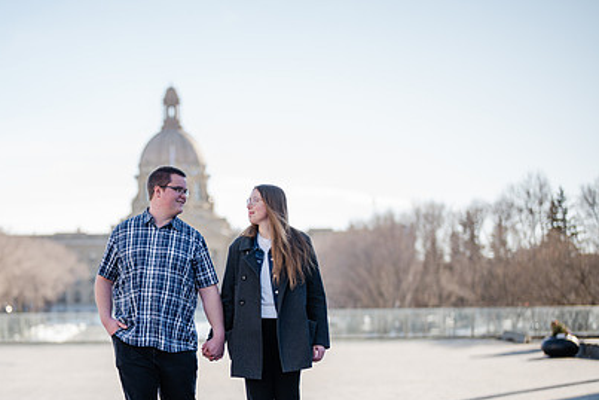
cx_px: 175
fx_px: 1198
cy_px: 286
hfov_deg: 27.8
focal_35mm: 72
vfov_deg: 18.8
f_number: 1.2
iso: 100
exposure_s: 1/3200
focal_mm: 50
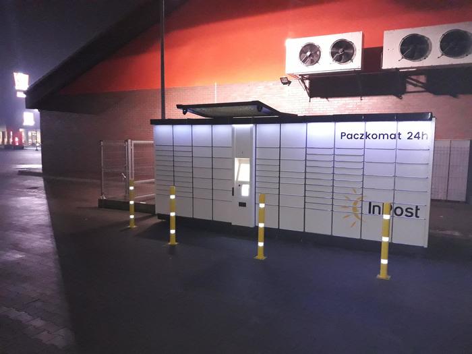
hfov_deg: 65.3
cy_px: 177
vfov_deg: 51.4
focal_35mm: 27
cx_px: 236
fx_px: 368
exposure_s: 1/20
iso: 800
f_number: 1.7
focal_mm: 3.71
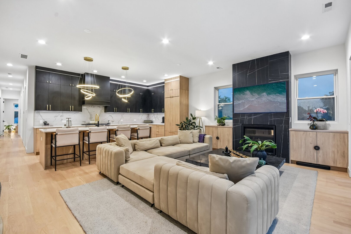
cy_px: 117
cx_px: 176
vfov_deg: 77.3
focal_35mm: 15
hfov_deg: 100.4
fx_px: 146
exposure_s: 1/20
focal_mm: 10
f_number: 8
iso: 400
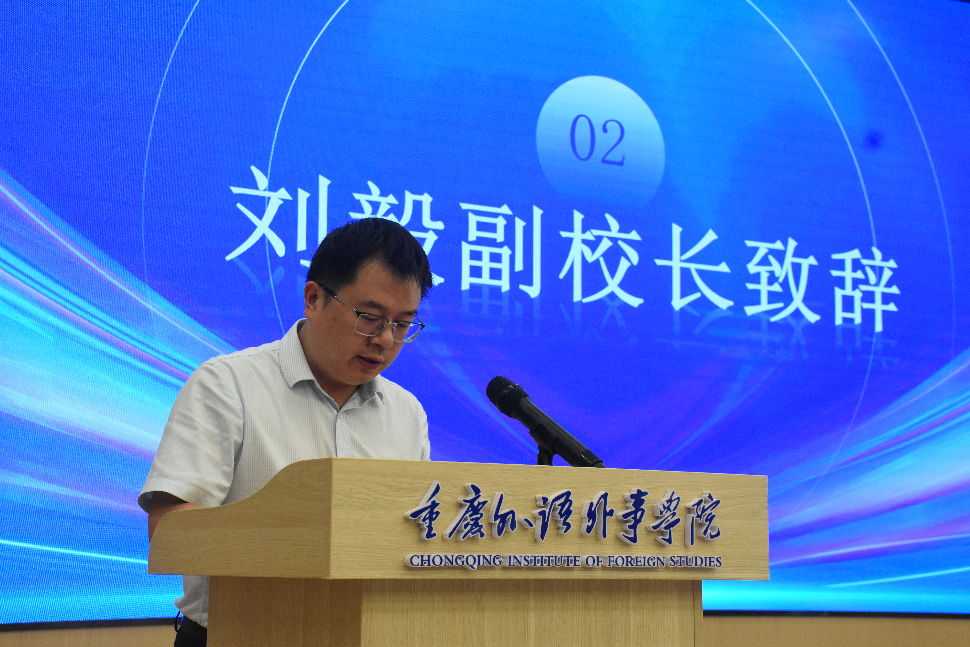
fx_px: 1940
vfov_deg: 18.9
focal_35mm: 72
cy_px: 324
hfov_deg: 28.1
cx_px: 485
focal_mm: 48
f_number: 6.3
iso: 3200
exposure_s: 1/200
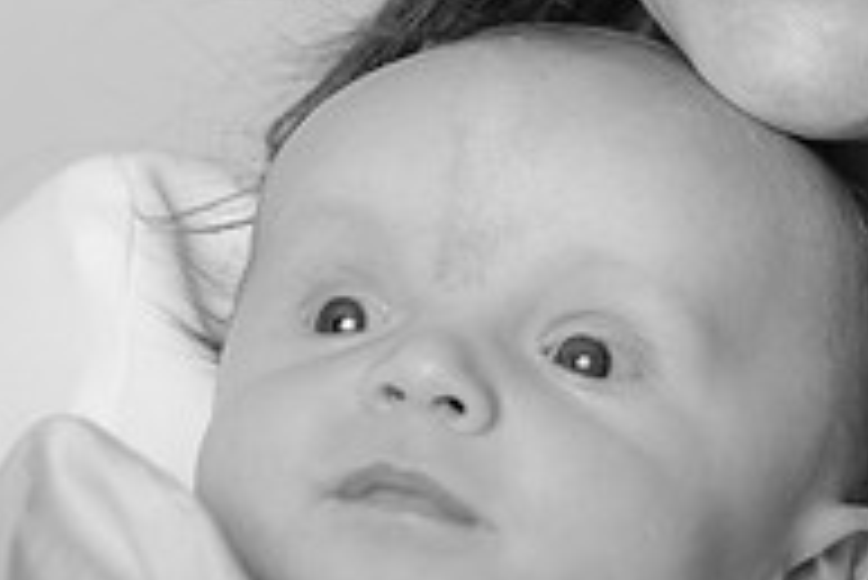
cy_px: 49
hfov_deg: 4.9
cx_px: 940
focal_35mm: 420
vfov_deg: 3.3
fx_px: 10134
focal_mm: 140
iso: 250
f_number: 5.6
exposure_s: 1/200
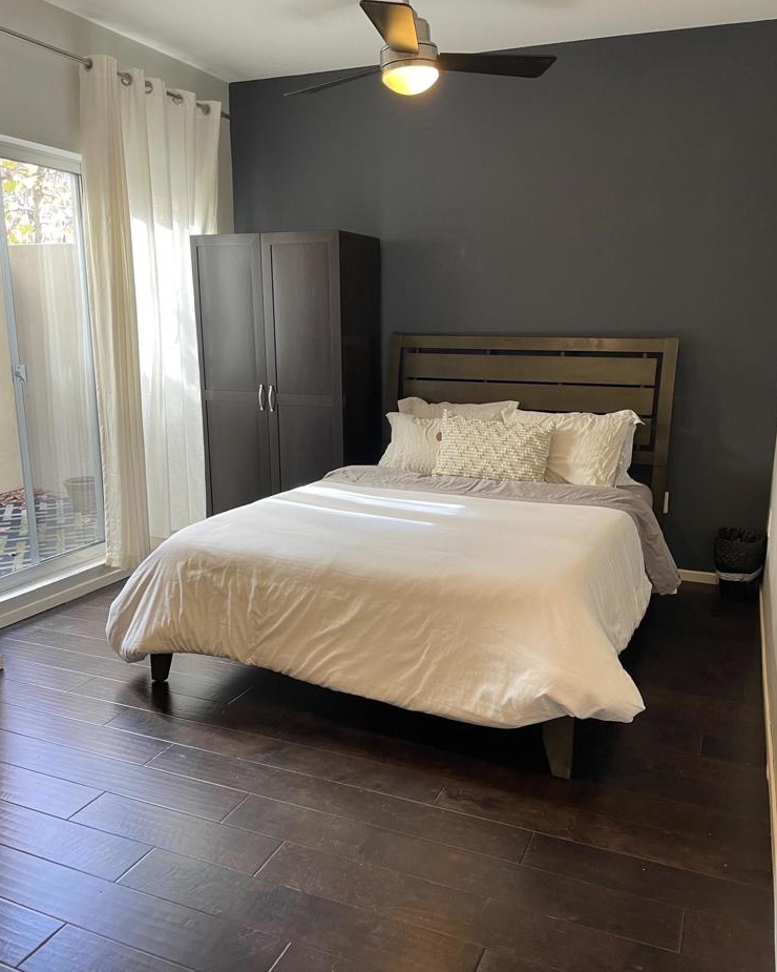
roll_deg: -0.3
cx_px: 390
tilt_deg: -12.8
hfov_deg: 53.2
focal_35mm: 27
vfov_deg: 64.1
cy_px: 493
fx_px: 776
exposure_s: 1/60
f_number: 1.6
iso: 100
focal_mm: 5.1
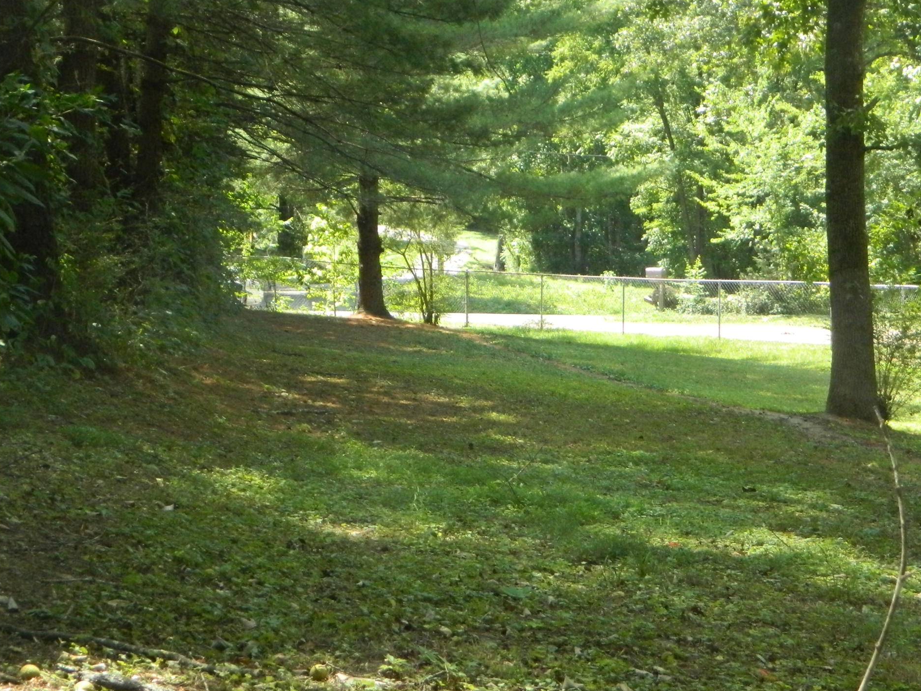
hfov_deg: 26.0
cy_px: 334
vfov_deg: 19.6
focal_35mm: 75
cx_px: 461
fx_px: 1995
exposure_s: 1/400
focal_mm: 8.4
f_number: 3.6
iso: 360
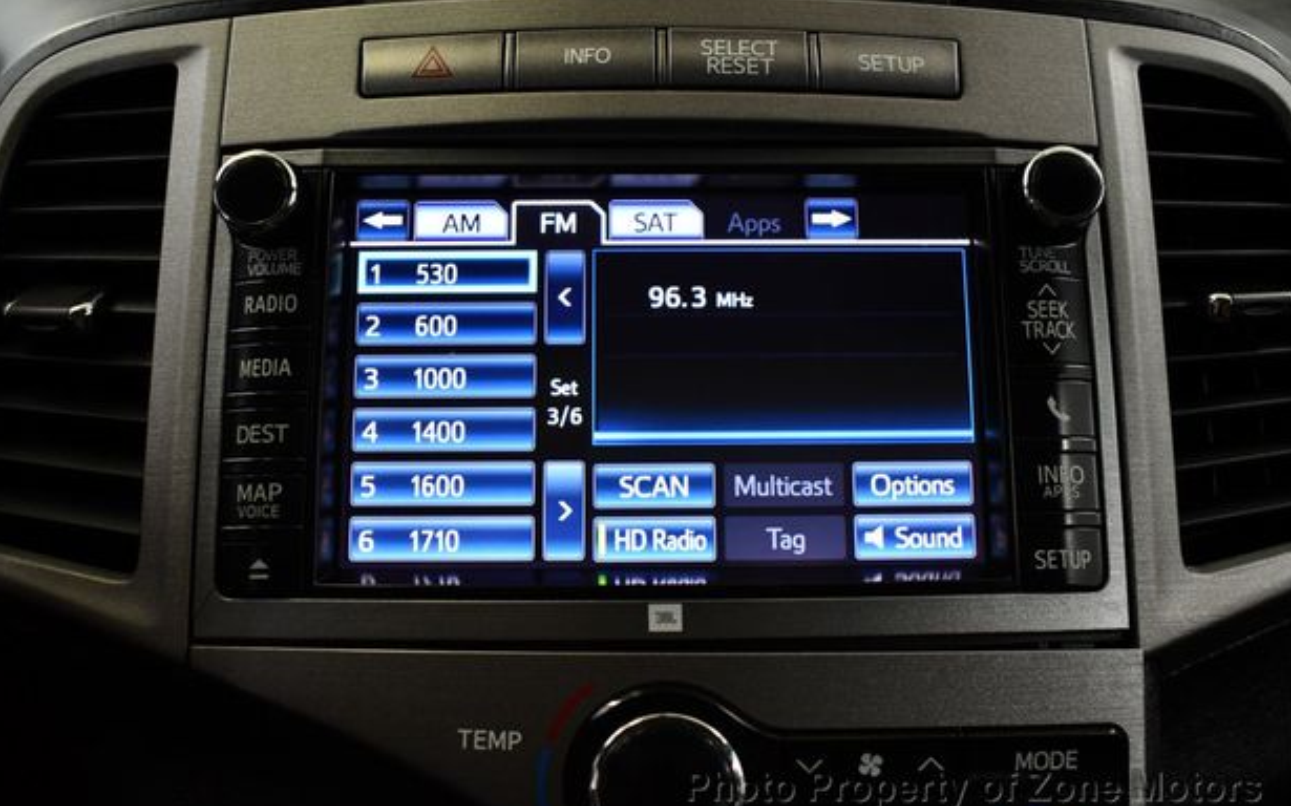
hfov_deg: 55.3
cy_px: 378
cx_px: 659
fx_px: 1231
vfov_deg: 36.2
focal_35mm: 35
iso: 1600
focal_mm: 22
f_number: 3.8
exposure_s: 1/125
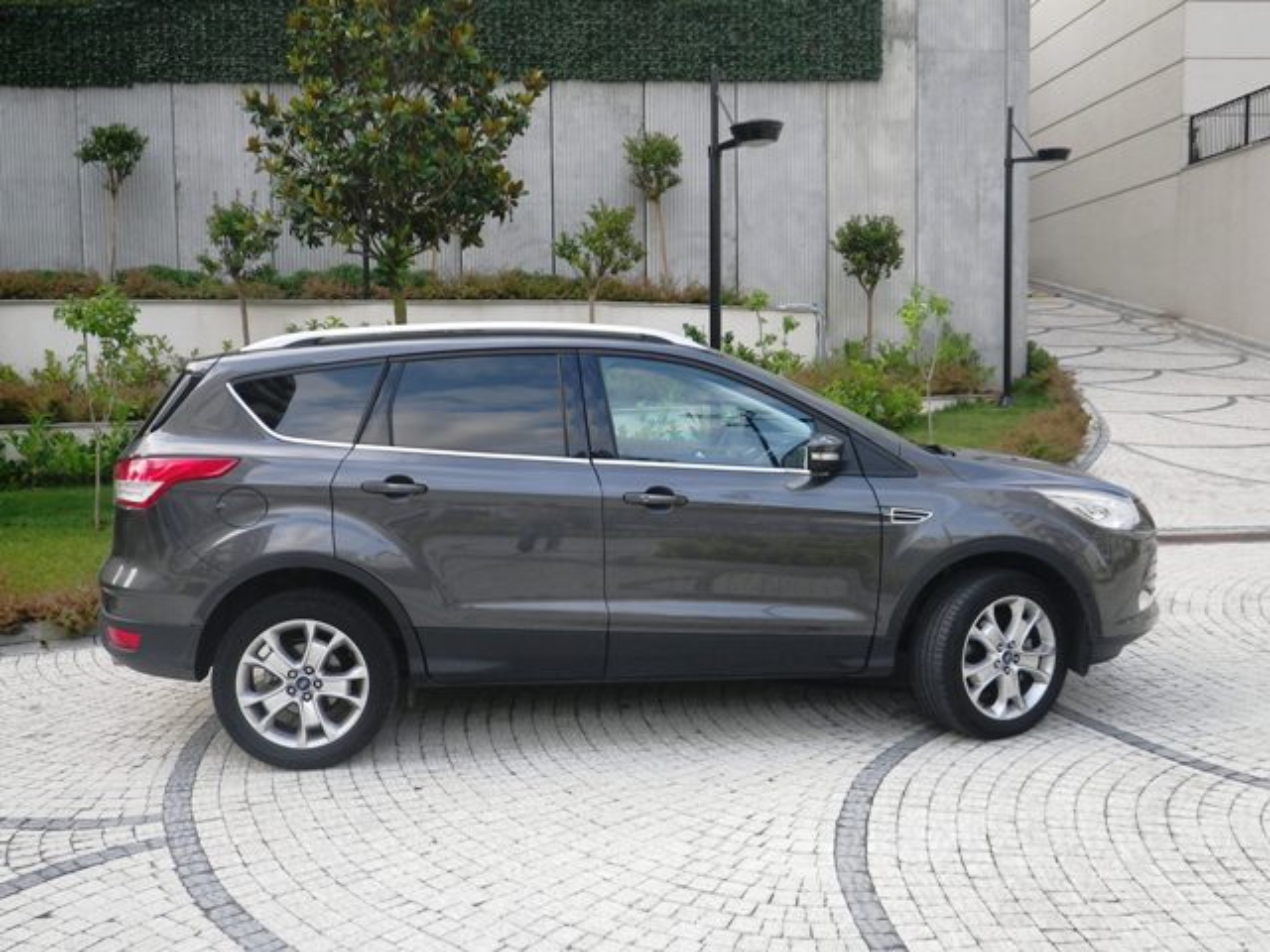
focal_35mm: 34
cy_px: 476
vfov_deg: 41.8
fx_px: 1247
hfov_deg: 54.0
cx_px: 635
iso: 80
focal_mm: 6.1
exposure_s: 1/125
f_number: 3.8
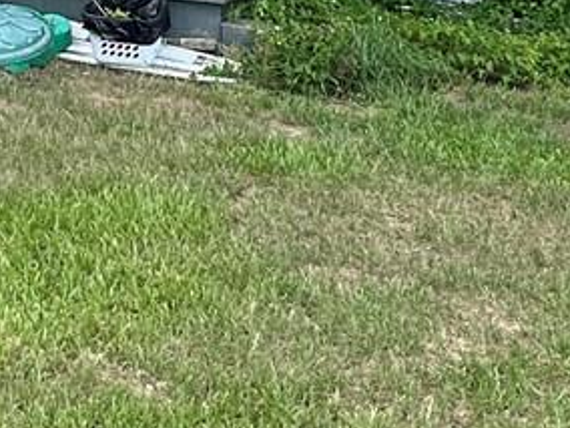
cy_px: -197
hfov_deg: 21.6
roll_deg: -1.0
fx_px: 1301
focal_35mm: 79
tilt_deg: +0.5
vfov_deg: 17.0
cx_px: -229
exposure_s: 1/433
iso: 40
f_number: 2.2
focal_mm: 2.22
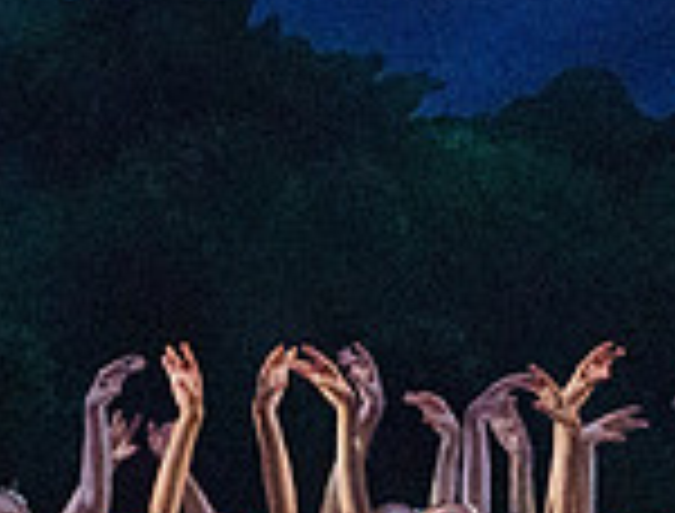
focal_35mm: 957
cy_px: 565
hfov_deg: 2.1
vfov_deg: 1.6
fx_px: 18751
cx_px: 412
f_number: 5.6
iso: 8000
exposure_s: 1/250
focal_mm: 177
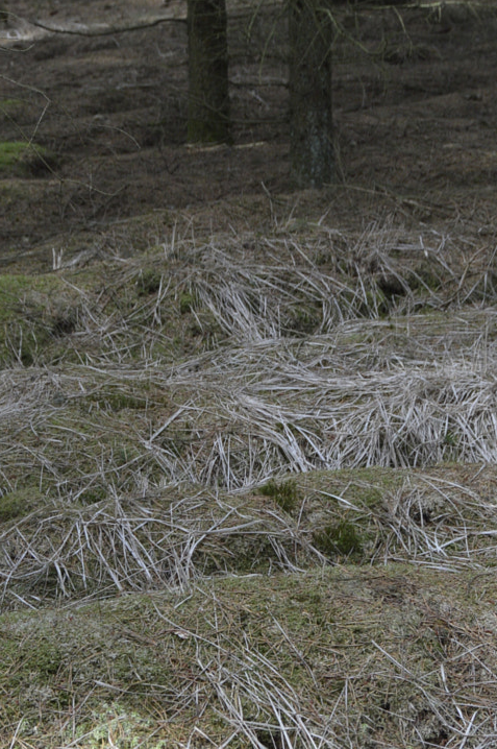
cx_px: 242
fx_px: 2221
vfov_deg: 18.8
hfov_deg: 12.8
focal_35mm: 107
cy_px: 649
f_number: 5.6
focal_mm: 32
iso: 360
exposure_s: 1/125
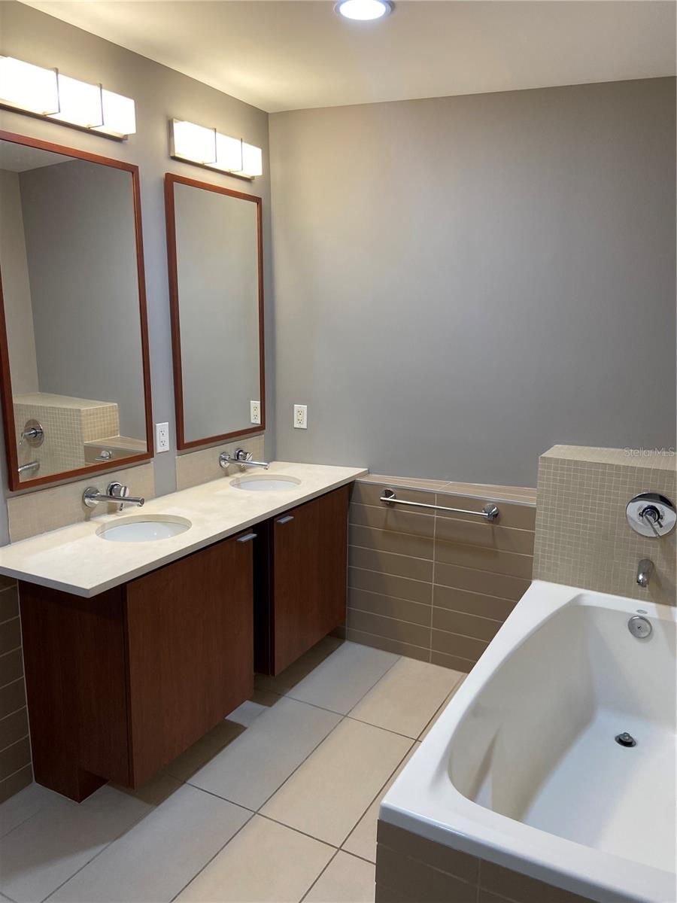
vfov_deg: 67.3
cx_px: 338
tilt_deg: -10.4
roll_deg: -0.6
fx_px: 678
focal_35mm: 26
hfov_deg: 53.1
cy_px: 452
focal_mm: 4.25
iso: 80
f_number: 1.8
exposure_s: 1/60
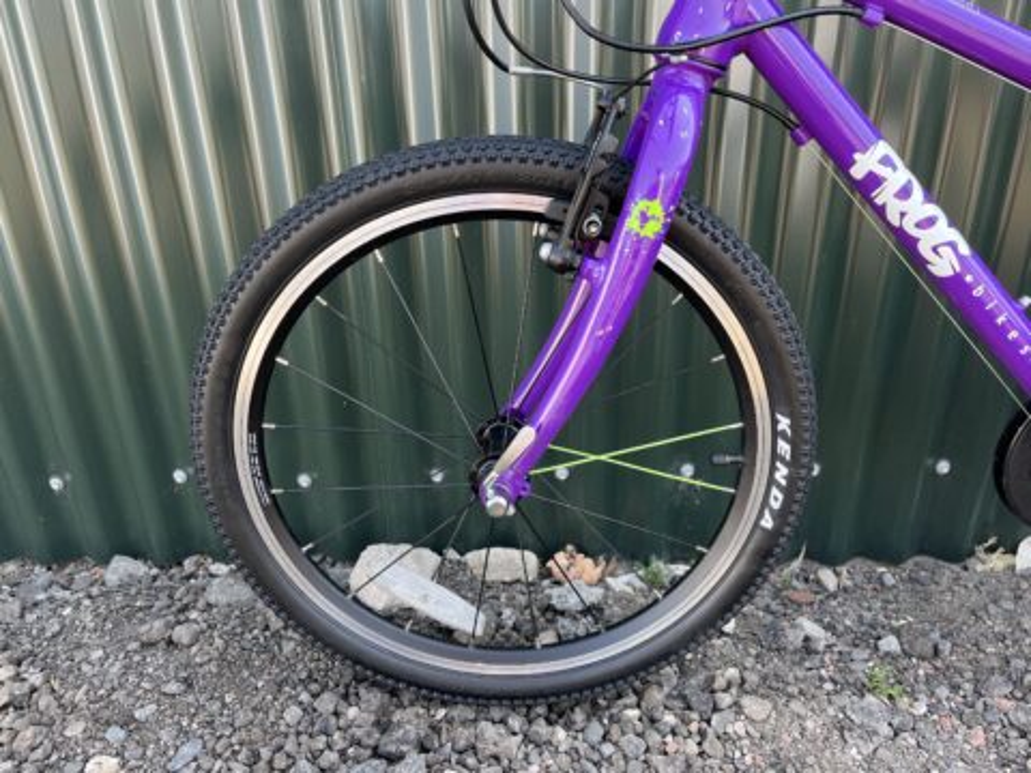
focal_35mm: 26
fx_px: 774
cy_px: 386
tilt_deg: -22.1
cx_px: 516
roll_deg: +2.7
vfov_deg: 53.1
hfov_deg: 67.3
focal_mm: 5.1
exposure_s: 1/122
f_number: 1.6
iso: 40
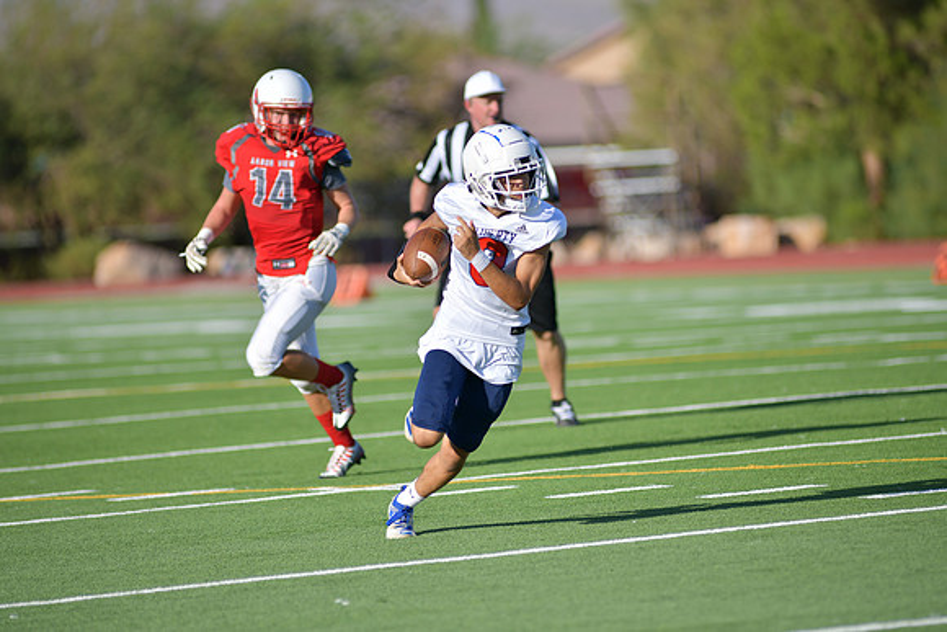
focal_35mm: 300
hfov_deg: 6.9
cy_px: 316
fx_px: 7893
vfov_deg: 4.6
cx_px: 474
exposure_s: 1/2000
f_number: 3.5
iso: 100
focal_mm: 300
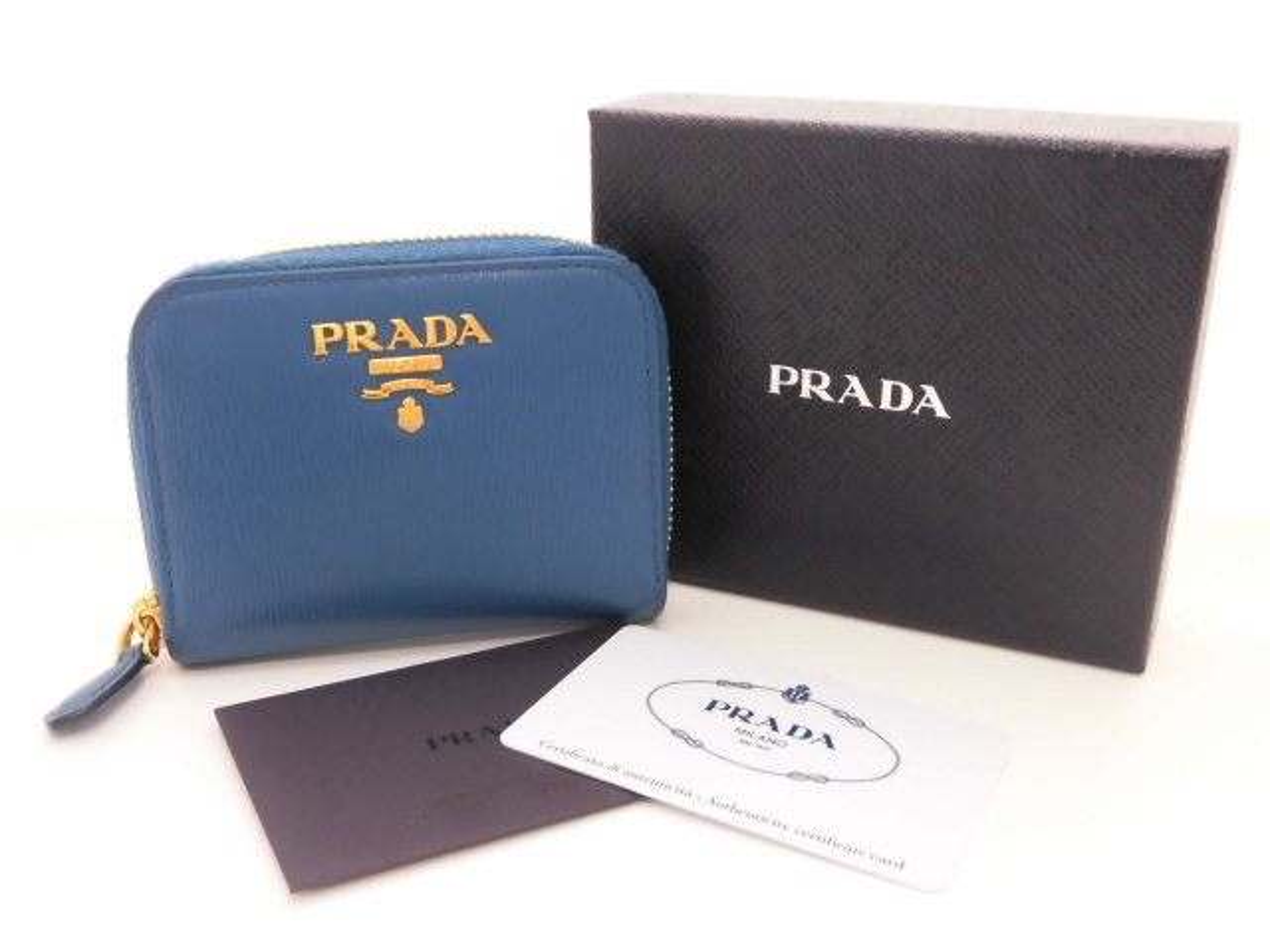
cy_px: 476
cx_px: 635
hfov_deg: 49.0
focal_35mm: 38
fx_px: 1394
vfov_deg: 37.7
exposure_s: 1/40
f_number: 3.7
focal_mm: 6.77
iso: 250
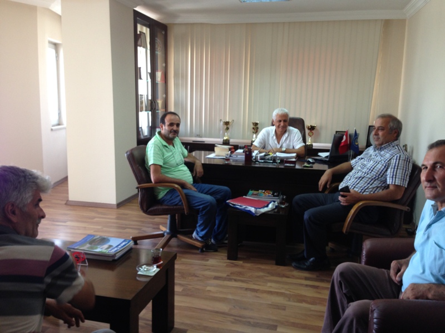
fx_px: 424
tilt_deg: -10.1
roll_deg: -2.7
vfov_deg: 42.9
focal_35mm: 33
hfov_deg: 55.4
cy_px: 166
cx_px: 222
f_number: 2.4
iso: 64
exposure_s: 1/20
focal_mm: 4.12
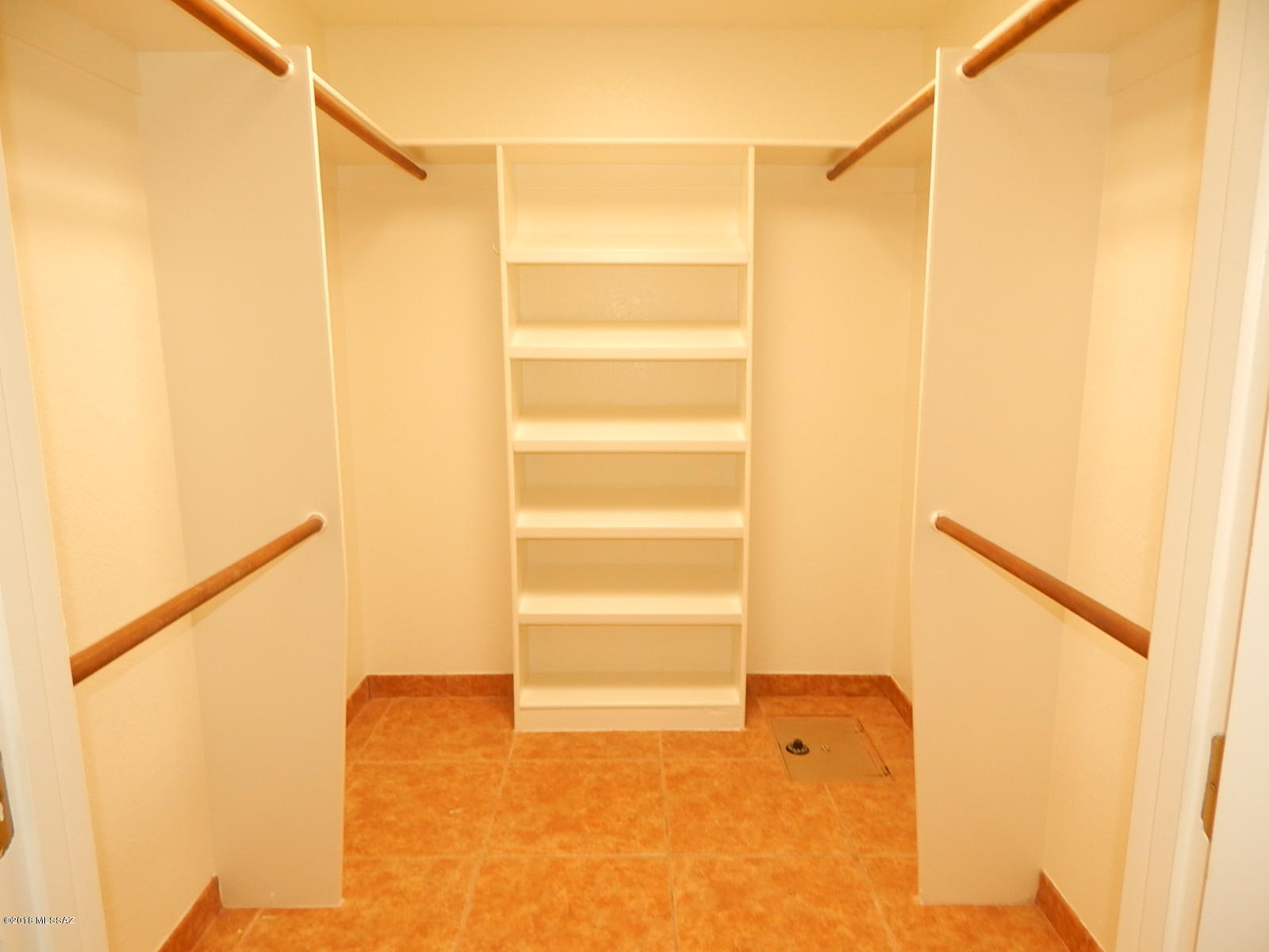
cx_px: 634
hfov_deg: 76.4
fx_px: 807
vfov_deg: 61.1
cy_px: 476
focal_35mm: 22
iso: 160
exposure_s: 1/30
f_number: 3
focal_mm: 4
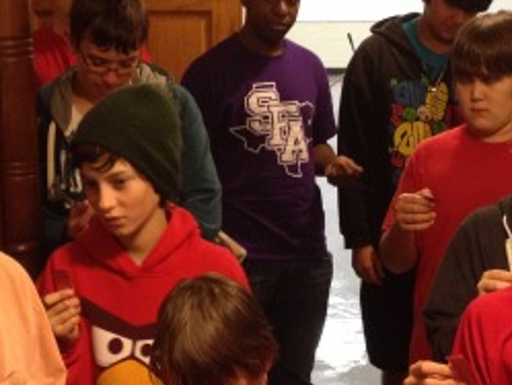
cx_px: 292
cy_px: 200
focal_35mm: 90
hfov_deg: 21.7
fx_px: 1332
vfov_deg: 16.4
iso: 250
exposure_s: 1/20
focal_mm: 4.28
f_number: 2.4
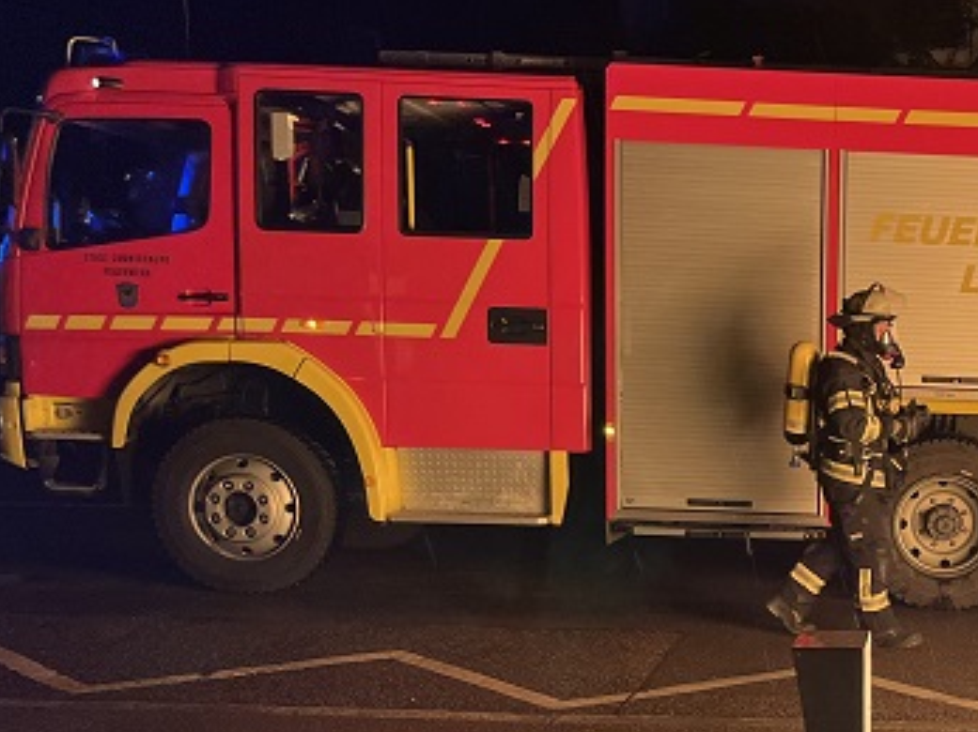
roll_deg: -0.8
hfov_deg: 29.7
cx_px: 1006
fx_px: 1695
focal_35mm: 60
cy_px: 594
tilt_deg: -10.4
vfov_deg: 24.0
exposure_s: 1/121
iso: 100
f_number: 1.6
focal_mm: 5.1
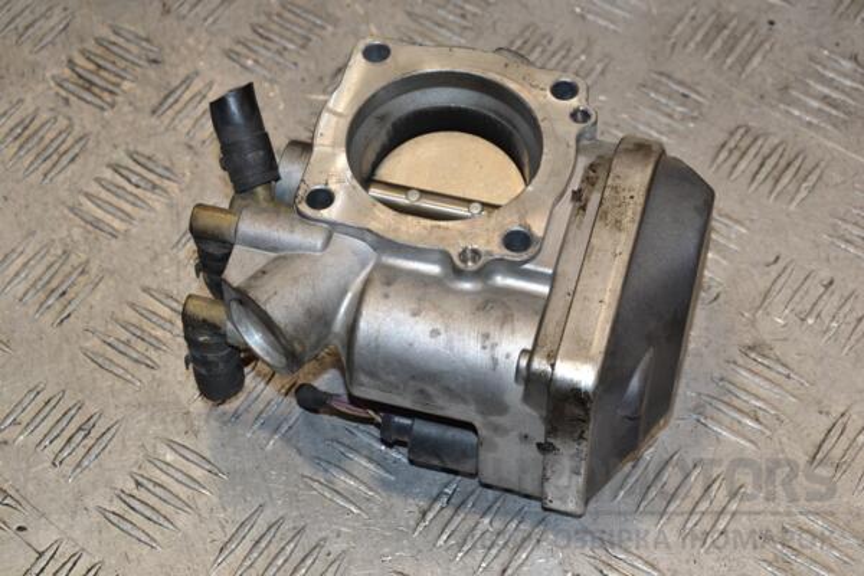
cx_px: 432
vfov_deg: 15.7
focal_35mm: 87
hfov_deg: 23.4
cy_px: 288
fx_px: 2088
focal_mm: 58
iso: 800
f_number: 8
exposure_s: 1/200
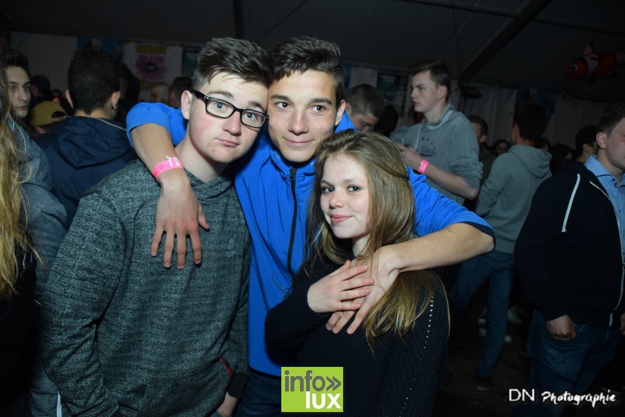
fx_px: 469
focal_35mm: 27
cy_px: 208
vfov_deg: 47.9
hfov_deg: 67.4
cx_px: 312
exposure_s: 1/60
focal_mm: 18
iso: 1600
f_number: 3.5
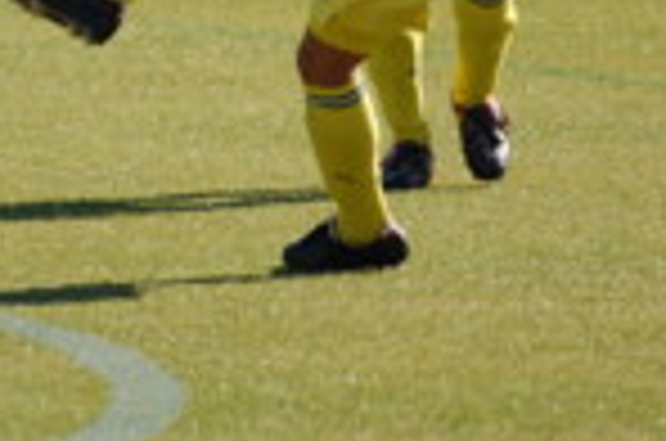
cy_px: -106
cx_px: 144
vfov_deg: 1.1
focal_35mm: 1235
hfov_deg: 1.7
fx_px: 22798
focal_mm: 270
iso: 400
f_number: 5.6
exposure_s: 1/1250
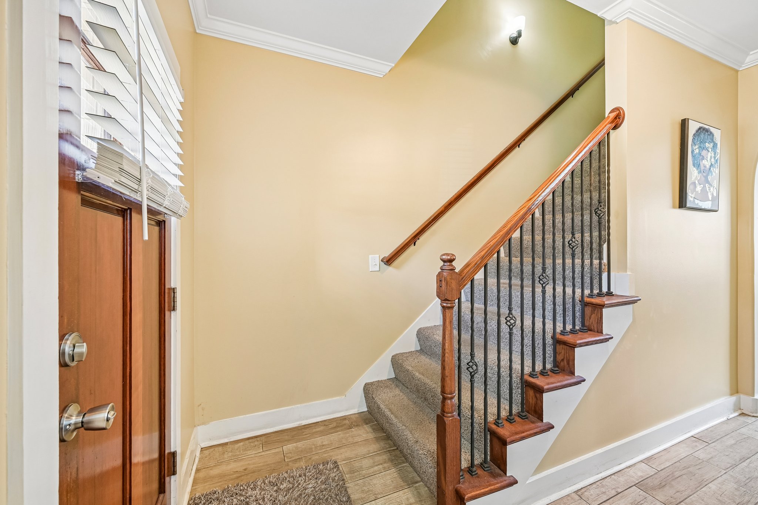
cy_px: 252
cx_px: 379
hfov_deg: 104.3
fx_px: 295
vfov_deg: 81.2
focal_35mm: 14
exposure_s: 1/8
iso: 400
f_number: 8
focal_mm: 14
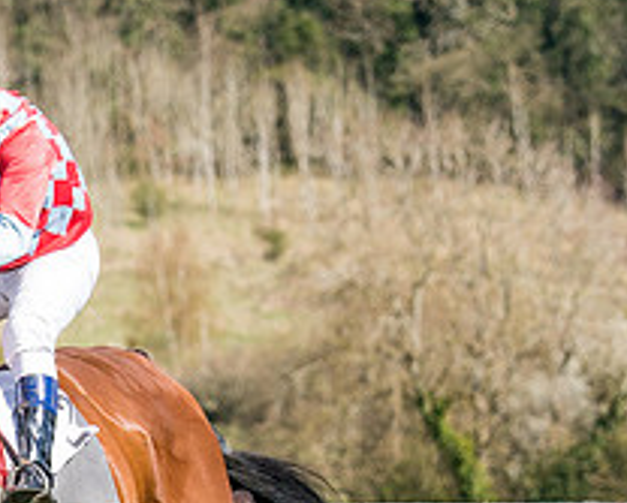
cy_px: 592
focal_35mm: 529
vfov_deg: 2.9
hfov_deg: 3.6
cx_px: -191
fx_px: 9830
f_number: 4.5
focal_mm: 119
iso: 400
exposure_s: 1/2000
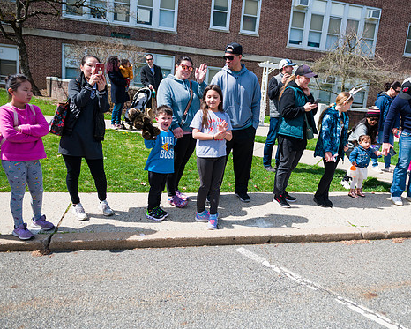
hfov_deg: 62.0
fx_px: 341
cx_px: 229
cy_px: 163
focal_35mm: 28
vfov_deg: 51.5
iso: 200
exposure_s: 1/3200
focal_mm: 24
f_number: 4
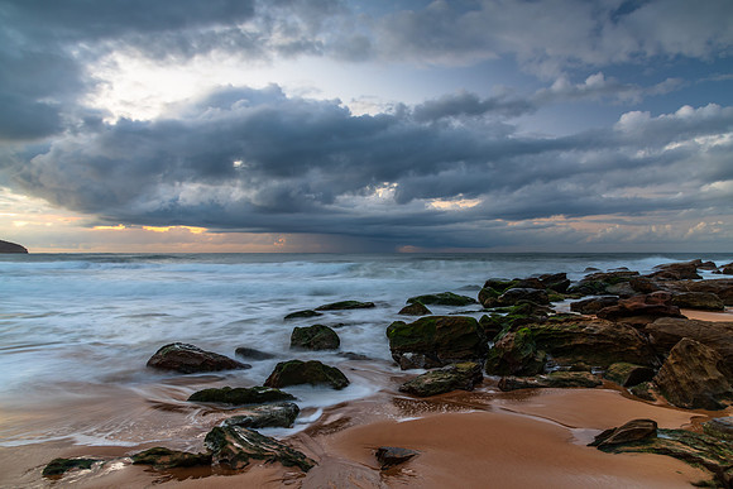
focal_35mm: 24
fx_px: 492
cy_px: 244
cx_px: 366
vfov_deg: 52.9
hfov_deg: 73.4
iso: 50
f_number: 11
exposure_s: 2
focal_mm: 24
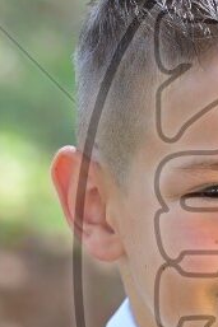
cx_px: 233
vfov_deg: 6.8
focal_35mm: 304
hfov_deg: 4.5
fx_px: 2765
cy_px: 261
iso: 640
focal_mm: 120
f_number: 5.6
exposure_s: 1/160
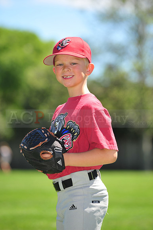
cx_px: 76
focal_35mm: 200
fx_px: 1276
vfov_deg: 10.3
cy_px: 115
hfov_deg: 6.9
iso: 200
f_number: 4.5
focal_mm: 200
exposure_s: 1/640
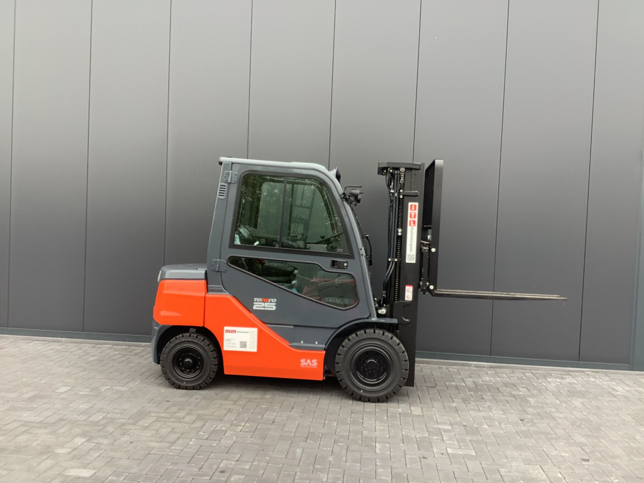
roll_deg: -1.9
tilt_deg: -3.6
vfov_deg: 45.4
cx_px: 322
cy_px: 242
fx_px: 577
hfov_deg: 58.4
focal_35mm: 31
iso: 50
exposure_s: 1/120
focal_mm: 3.3
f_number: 2.4
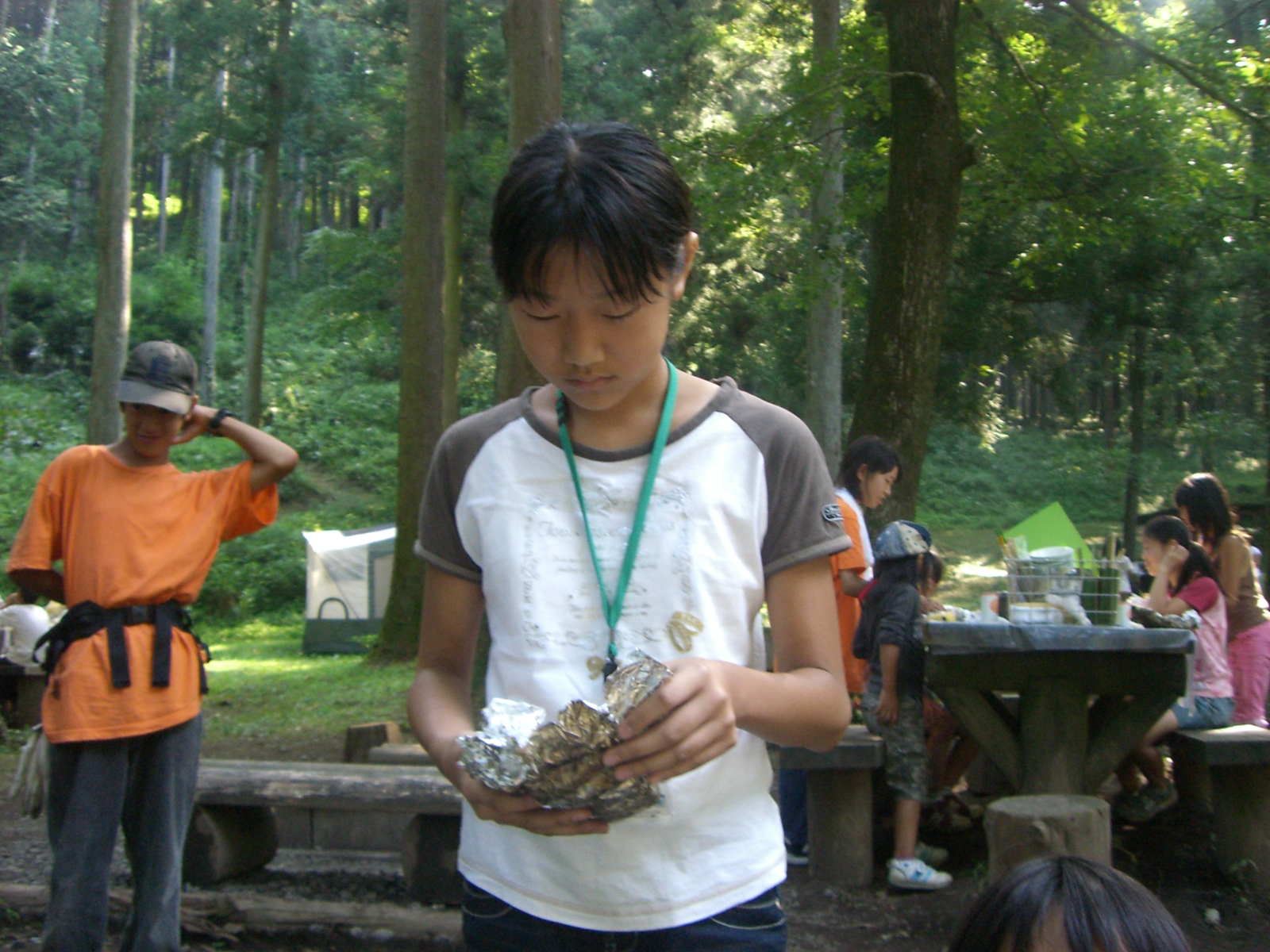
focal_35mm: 38
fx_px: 1394
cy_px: 476
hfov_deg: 49.0
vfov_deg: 37.7
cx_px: 635
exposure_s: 1/125
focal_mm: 6.2
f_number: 2.7
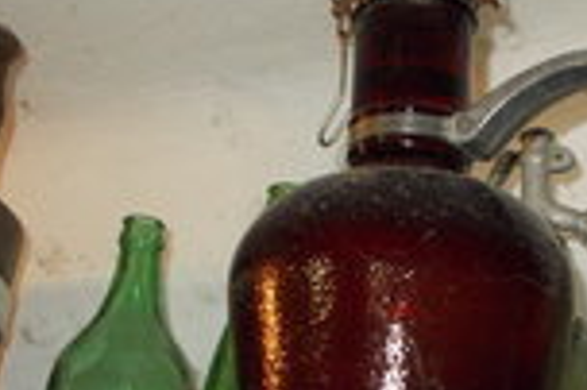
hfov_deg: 29.6
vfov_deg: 19.8
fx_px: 1091
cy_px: 357
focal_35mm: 67
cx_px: 444
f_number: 2.7
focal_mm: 4
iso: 200
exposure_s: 1/25
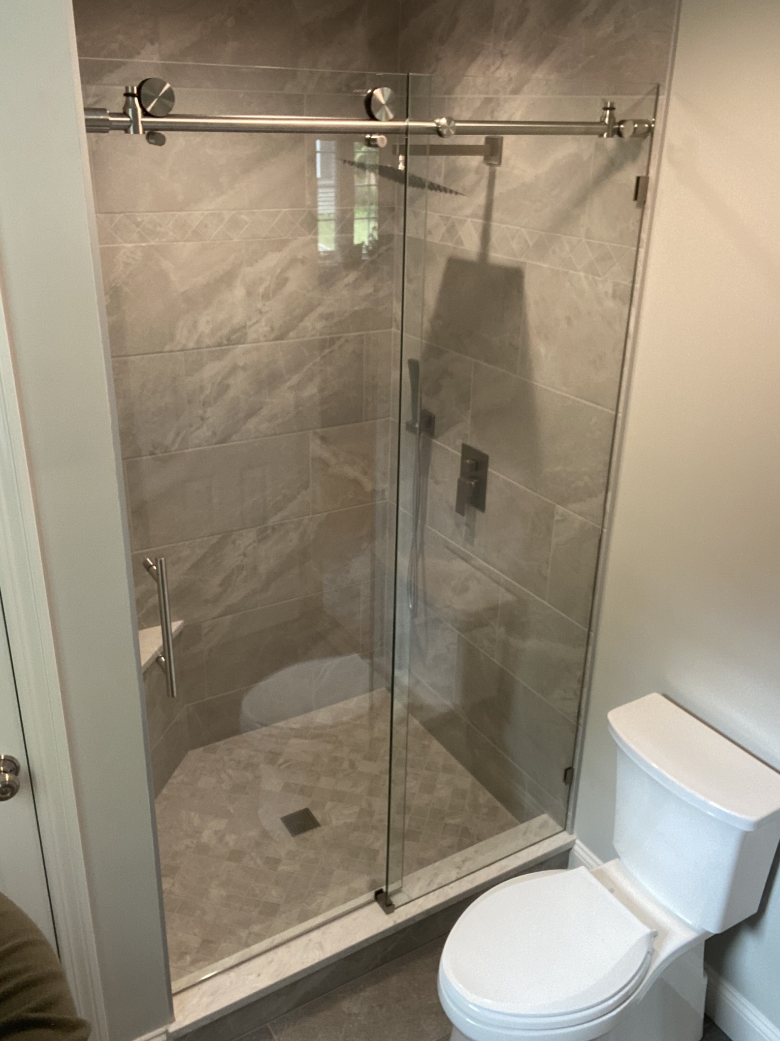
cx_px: 390
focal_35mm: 30
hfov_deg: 46.8
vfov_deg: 60.0
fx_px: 901
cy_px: 520
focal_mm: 2.71
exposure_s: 1/60
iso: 200
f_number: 2.2
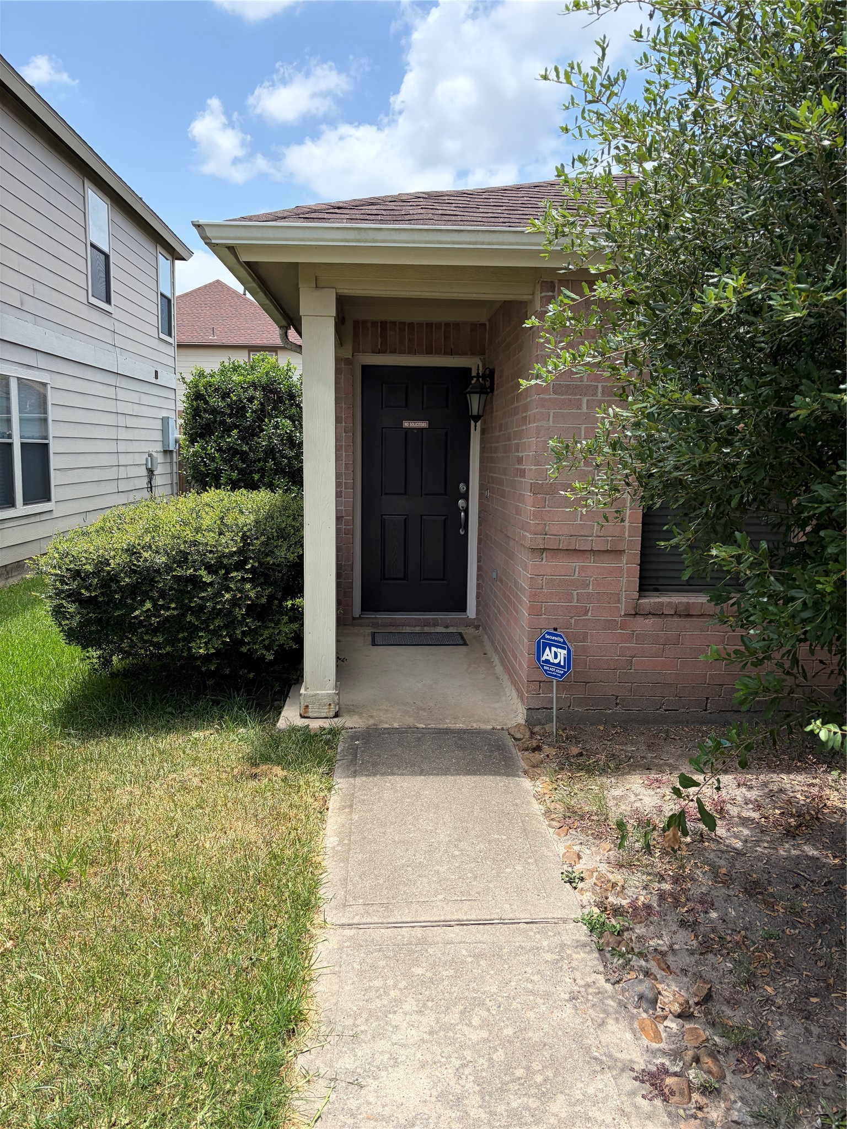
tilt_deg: -5.1
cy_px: 564
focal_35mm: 26
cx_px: 424
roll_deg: +0.0
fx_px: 848
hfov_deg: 53.1
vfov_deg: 67.3
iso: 64
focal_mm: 5.96
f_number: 1.6
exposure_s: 1/2364
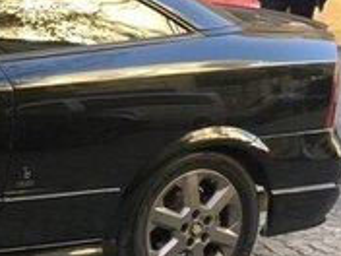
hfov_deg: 16.2
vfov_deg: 13.6
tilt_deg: -12.0
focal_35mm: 109
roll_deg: -3.1
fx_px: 1074
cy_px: 152
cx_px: -203
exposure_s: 1/50
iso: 32
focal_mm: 4.15
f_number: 2.2
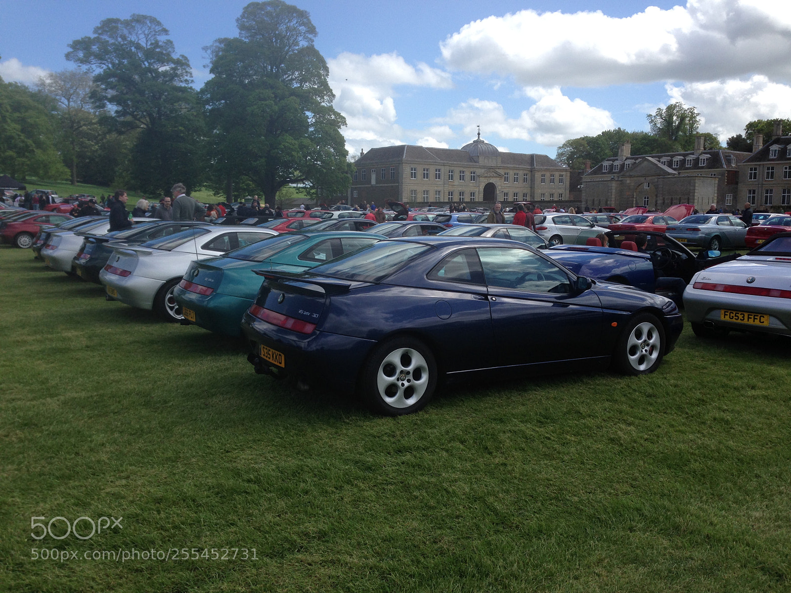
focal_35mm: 33
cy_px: 296
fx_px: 754
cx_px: 396
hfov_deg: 55.4
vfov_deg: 42.9
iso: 50
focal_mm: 4.12
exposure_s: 1/1355
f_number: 2.4
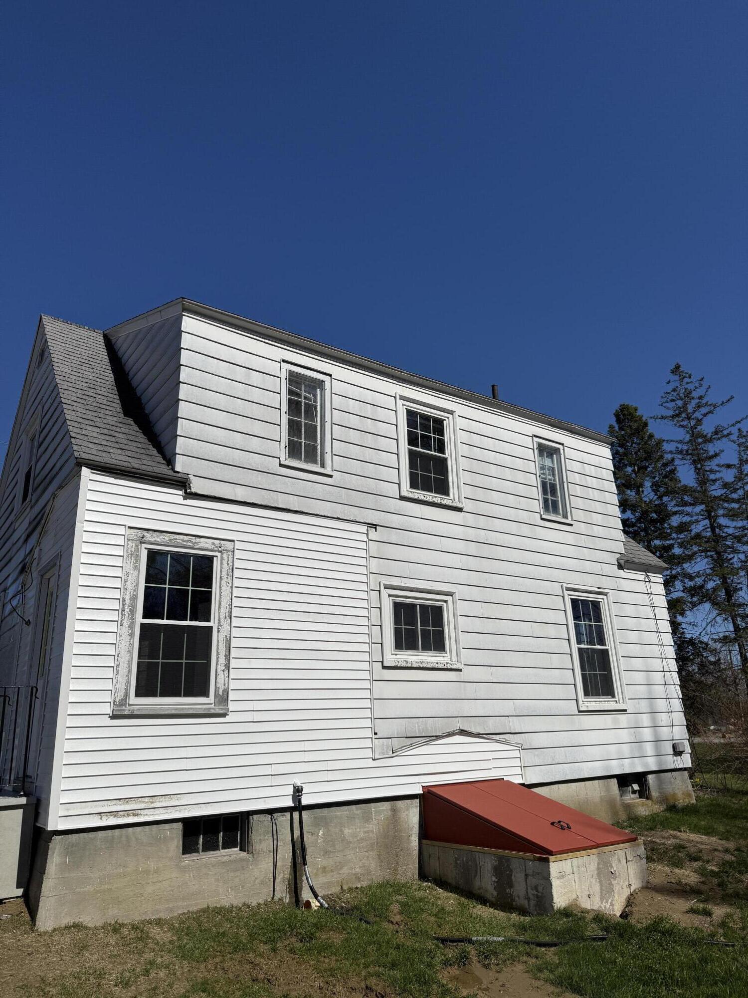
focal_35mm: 24
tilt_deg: +18.1
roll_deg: +1.6
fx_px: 691
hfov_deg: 56.8
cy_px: 499
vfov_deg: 71.6
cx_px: 374
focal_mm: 6.76
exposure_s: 1/14286
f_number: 1.78
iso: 64
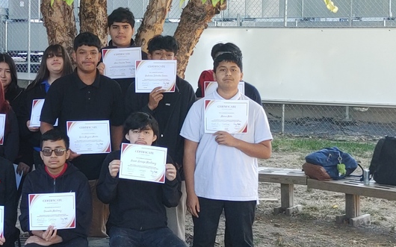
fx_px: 906
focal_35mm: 84
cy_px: 59
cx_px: 18
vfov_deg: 15.5
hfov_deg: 23.8
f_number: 1.8
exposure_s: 1/220
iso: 50
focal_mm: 5.58
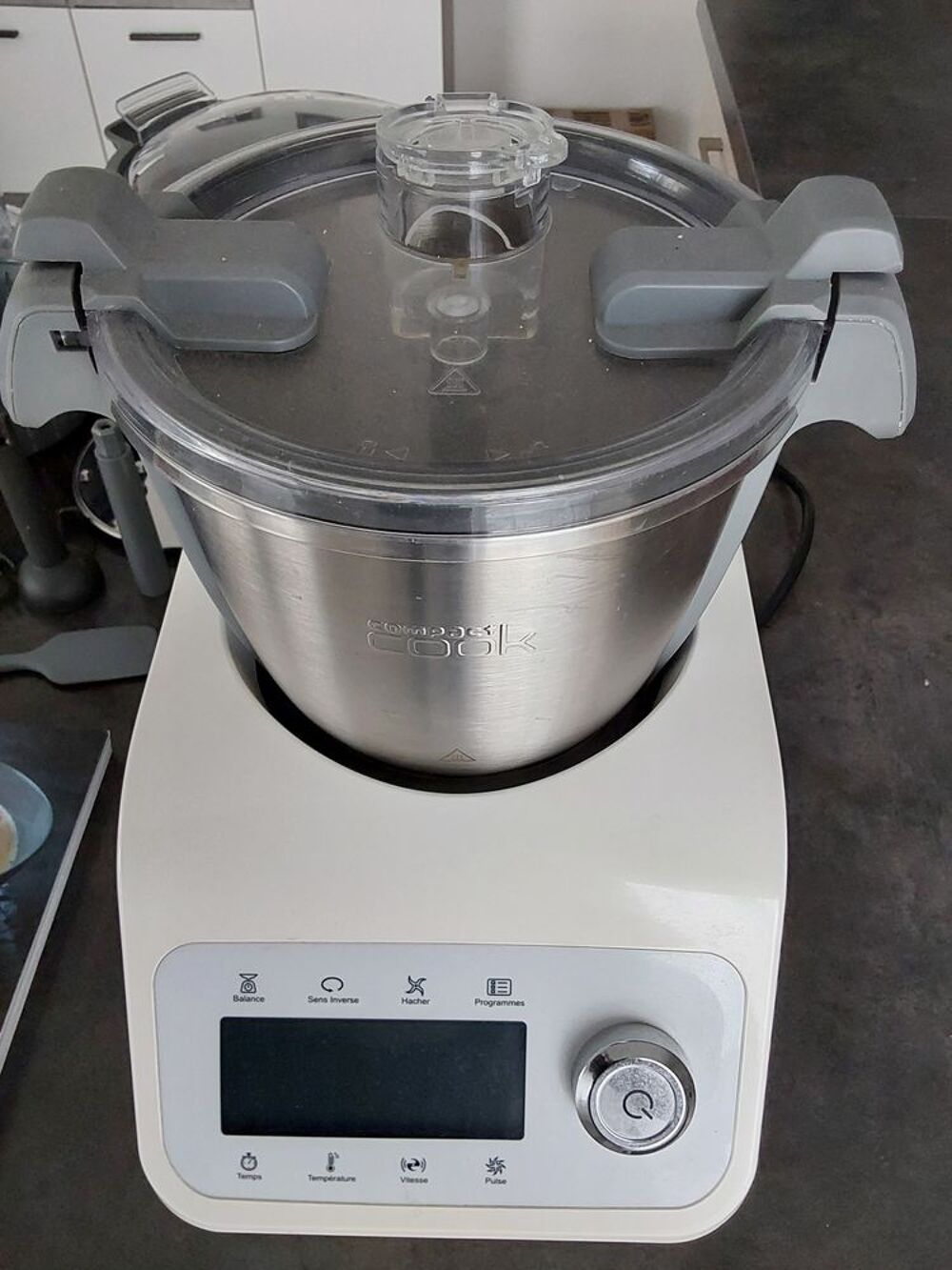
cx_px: 476
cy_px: 635
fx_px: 1027
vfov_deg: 63.4
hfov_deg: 49.8
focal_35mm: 28
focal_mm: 2.91
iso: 125
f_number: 1.9
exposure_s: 1/50
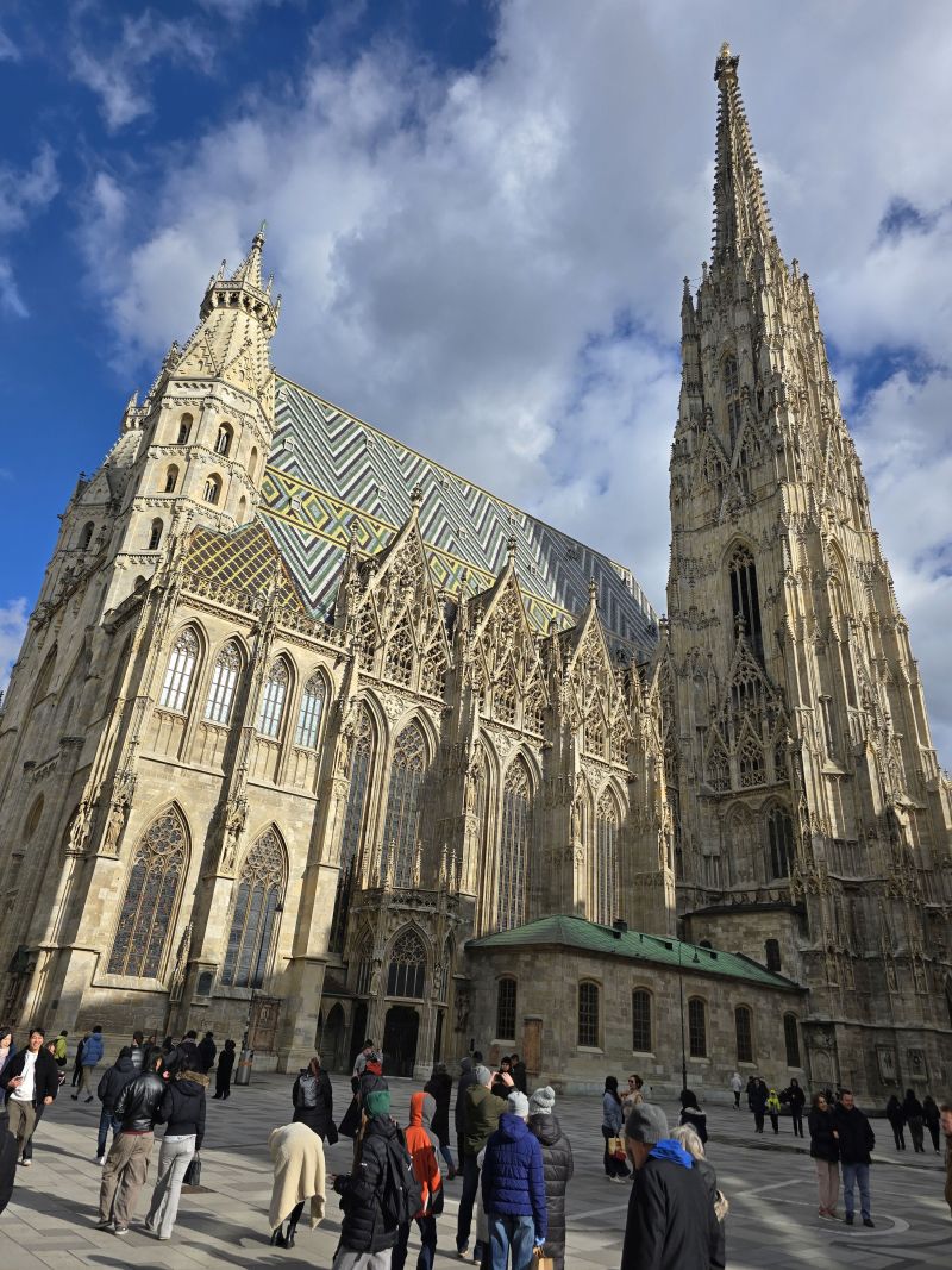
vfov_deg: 73.9
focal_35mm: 23
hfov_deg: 58.9
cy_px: 635
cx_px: 476
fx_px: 844
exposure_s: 1/1047
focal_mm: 6.3
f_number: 1.7
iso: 12
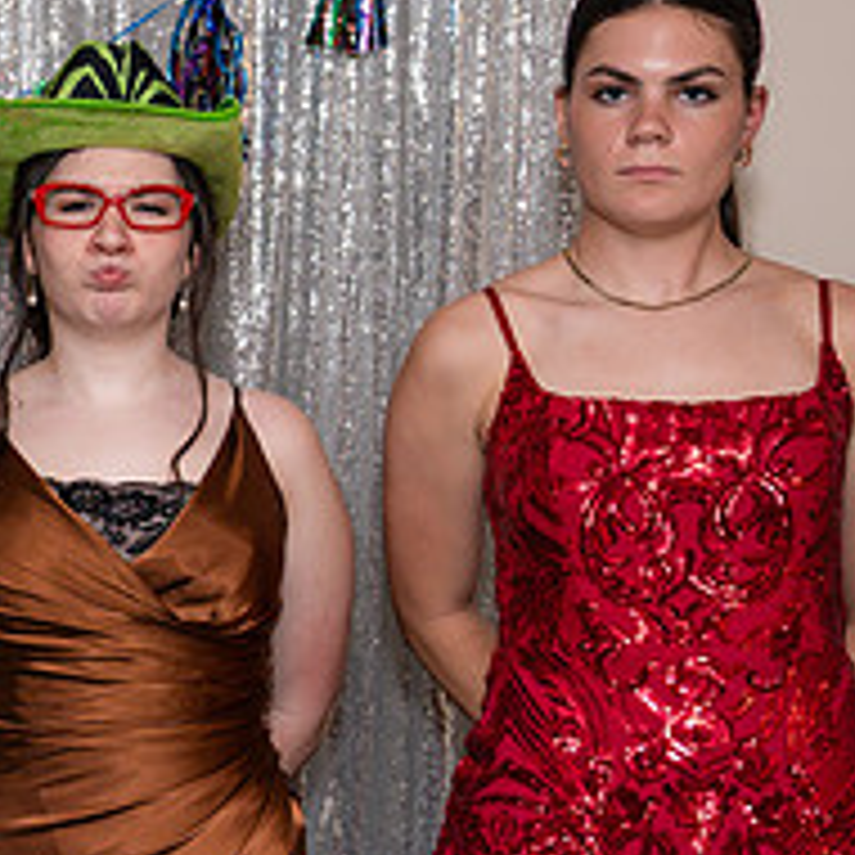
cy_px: 727
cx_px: -195
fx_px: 2515
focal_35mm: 90
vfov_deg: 19.0
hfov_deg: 18.2
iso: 400
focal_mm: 30
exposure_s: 1/250
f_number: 4
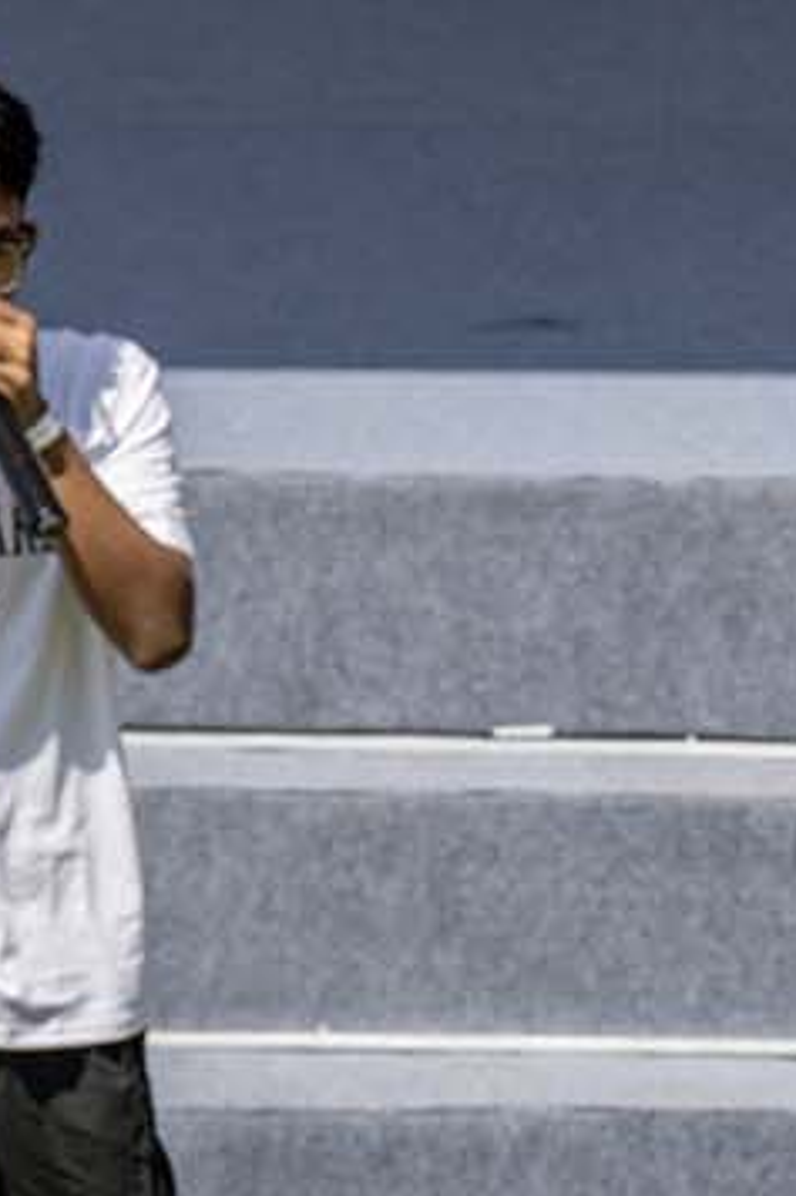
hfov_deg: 0.8
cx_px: 1139
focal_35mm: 1620
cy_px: 1260
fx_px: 53778
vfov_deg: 1.3
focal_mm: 400
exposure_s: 1/640
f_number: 8
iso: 220
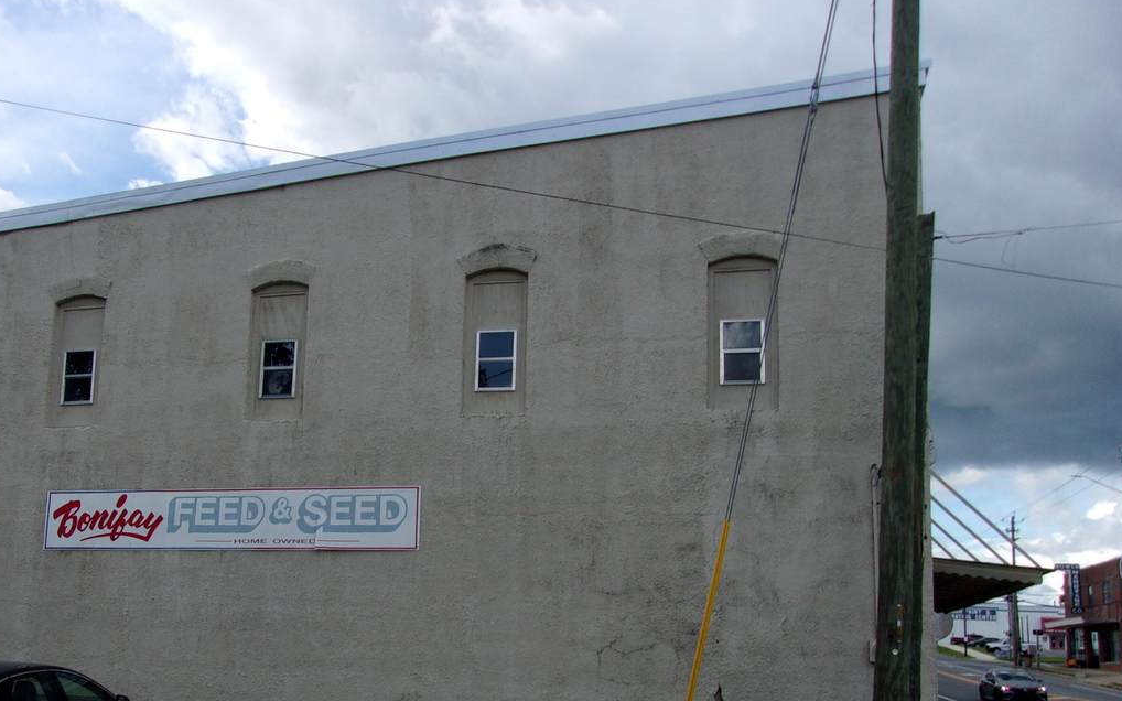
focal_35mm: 36
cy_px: 489
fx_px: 1101
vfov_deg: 34.9
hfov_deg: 53.7
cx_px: 463
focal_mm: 4.9
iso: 80
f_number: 10.4
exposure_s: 1/70
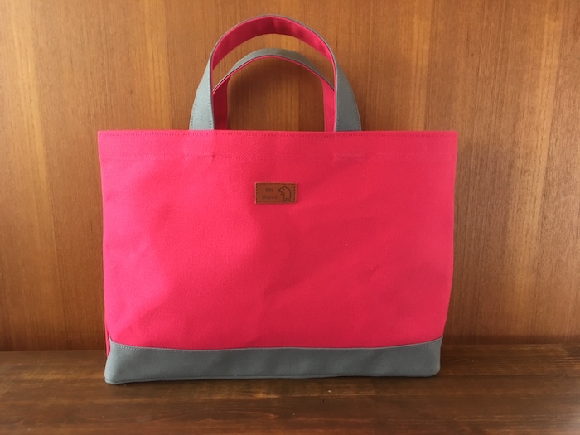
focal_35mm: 29
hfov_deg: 61.7
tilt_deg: -11.2
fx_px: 486
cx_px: 290
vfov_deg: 48.2
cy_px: 218
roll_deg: -0.1
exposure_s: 1/30
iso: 100
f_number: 2.2
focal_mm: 4.15
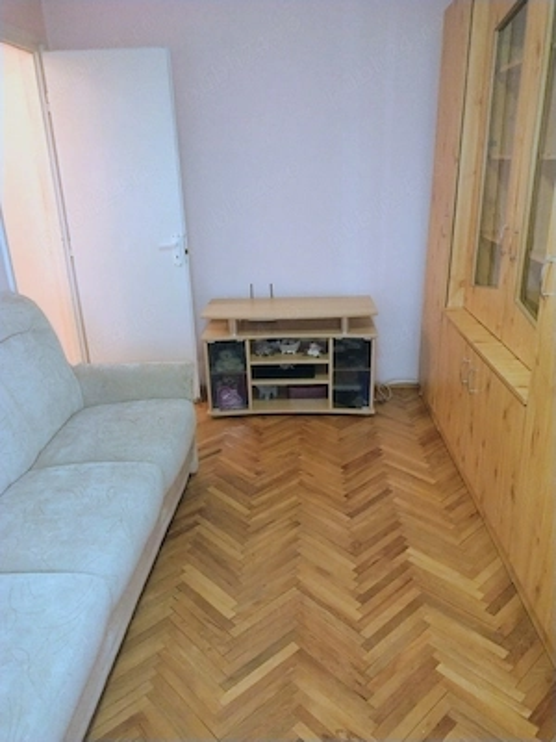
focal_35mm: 25
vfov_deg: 69.4
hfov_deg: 54.9
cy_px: 371
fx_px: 535
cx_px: 278
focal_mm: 4.71
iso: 2061
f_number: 1.7
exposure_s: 1/50.3
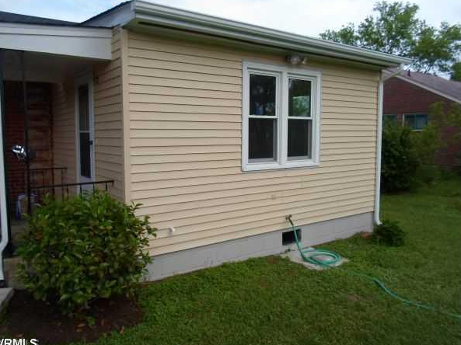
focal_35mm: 27
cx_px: 223
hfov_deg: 65.3
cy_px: 164
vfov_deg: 51.3
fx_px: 359
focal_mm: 4.5
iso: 80
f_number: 2.5
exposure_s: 1/1000
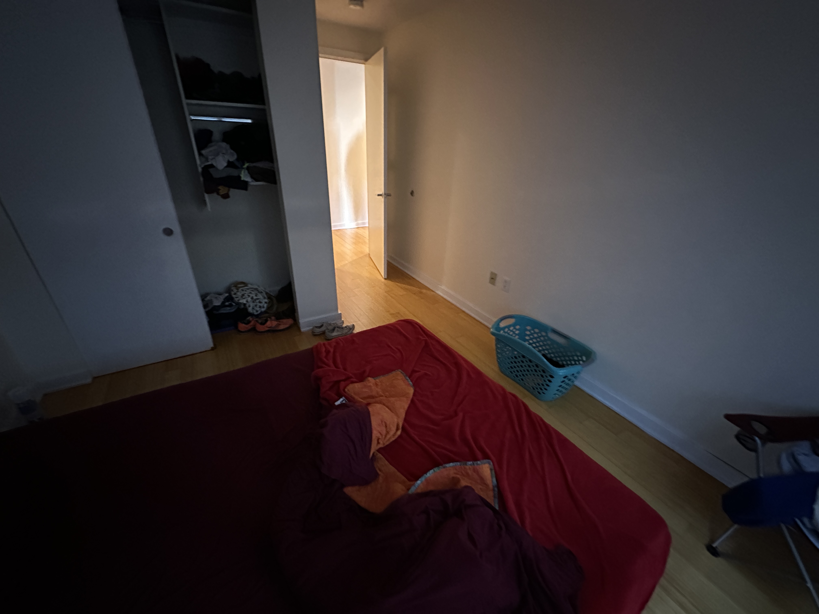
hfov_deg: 102.1
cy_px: 307
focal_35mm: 14
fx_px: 331
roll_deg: -1.8
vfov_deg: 85.7
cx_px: 410
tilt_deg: -26.8
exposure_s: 1/30
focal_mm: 2.22
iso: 1250
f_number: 2.2
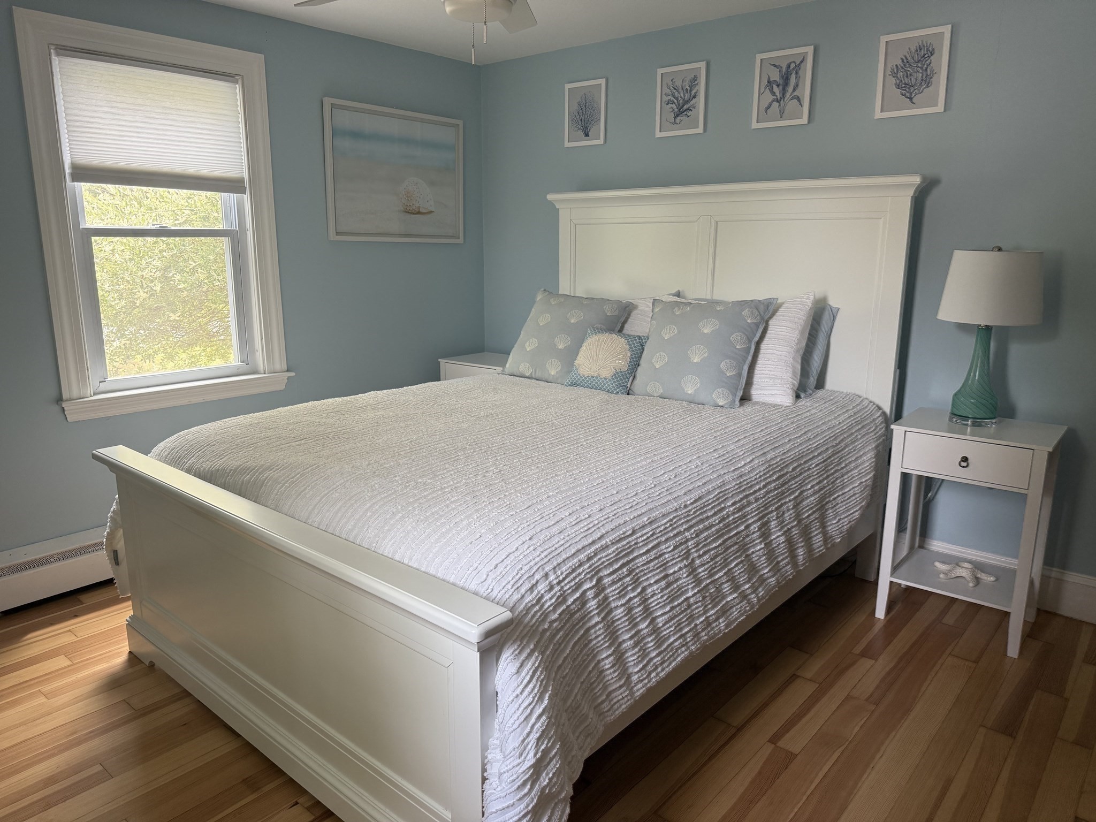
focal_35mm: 24
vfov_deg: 56.8
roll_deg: +0.0
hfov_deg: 71.6
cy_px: 411
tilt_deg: -12.2
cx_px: 548
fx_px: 760
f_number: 1.78
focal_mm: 6.76
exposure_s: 1/130
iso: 160
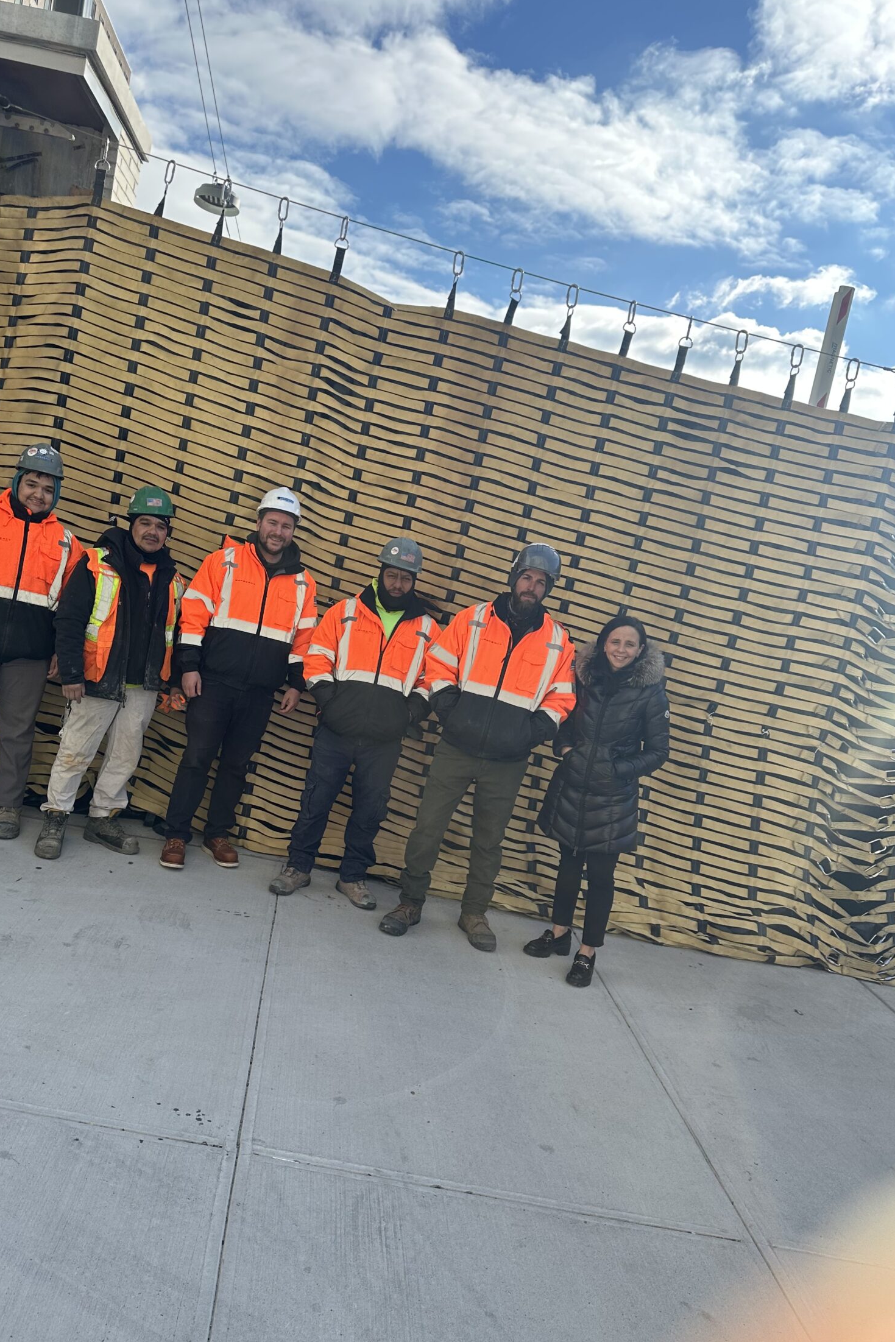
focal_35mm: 29
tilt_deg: -5.4
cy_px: 690
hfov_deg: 44.8
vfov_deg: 63.6
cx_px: 363
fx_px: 1081
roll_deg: -10.6
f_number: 1.78
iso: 80
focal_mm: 6.86
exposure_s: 1/2732
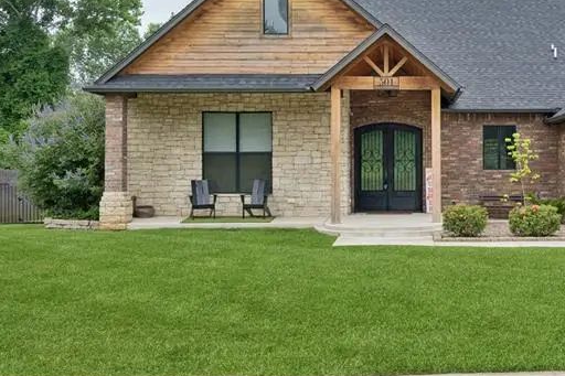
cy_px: 175
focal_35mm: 64
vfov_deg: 21.2
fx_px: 1004
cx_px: 423
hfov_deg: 30.9
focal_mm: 32
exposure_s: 1/80
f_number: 8
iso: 200
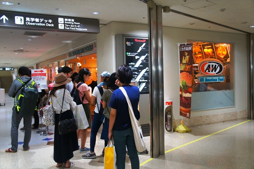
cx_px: 127
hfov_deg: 55.2
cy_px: 84
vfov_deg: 38.3
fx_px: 243
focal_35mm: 34
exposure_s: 1/160
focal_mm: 23
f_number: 4
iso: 1250
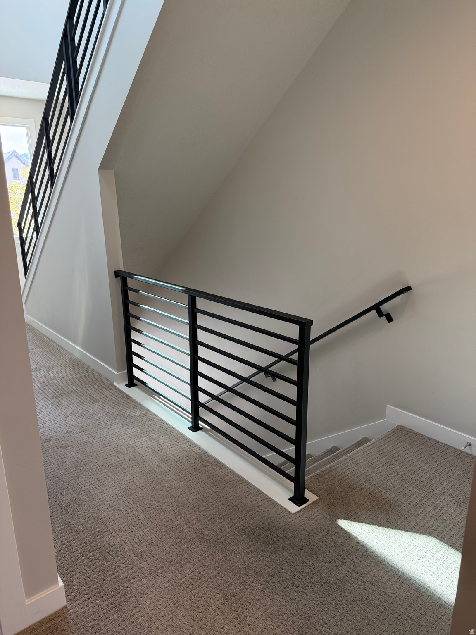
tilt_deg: -14.1
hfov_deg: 56.8
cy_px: 318
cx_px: 238
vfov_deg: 71.6
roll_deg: -0.1
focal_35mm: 24
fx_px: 440
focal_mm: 6.76
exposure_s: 1/171
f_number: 1.78
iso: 200
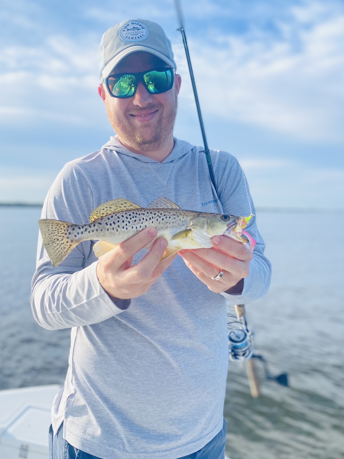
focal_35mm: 30
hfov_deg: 46.7
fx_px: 397
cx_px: 156
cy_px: 198
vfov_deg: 59.7
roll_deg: -1.8
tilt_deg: +2.2
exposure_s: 1/2513
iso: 32
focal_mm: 4.25
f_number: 1.8
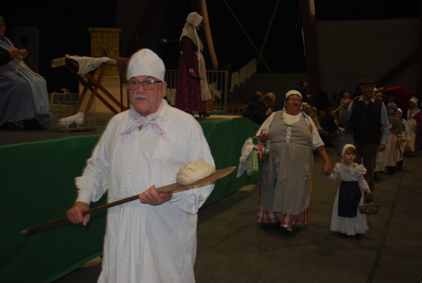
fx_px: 458
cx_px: 211
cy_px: 142
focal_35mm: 39
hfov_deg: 49.5
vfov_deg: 34.4
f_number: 4.2
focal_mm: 26
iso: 200
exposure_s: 1/60
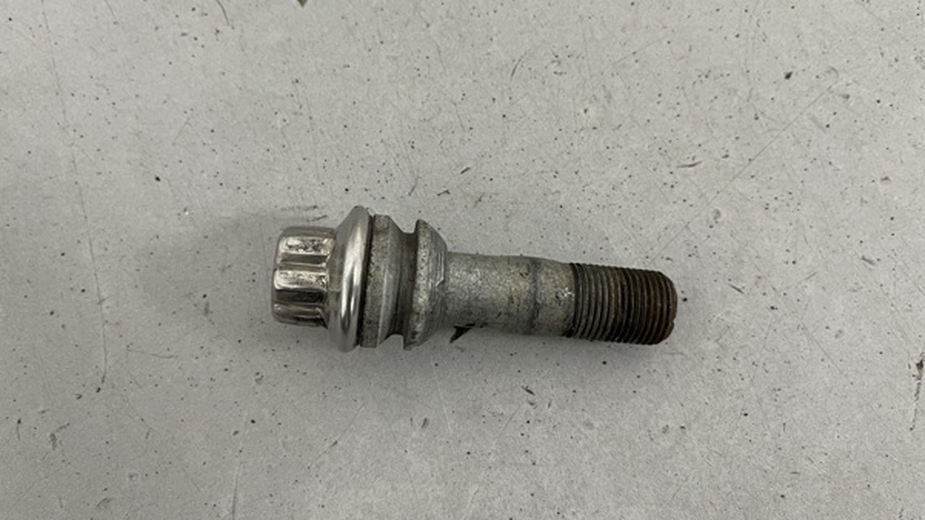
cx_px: 459
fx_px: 711
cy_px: 245
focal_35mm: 29
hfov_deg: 66.1
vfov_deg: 40.2
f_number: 1.6
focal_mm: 5.1
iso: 100
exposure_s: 1/50
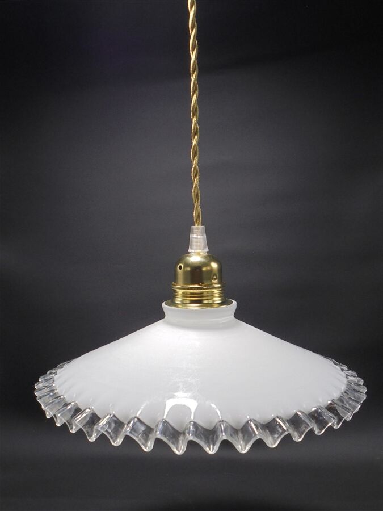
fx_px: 561
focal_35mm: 38
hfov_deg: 37.7
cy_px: 256
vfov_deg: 49.0
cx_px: 192
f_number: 4.2
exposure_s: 1/30
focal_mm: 6.9
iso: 100
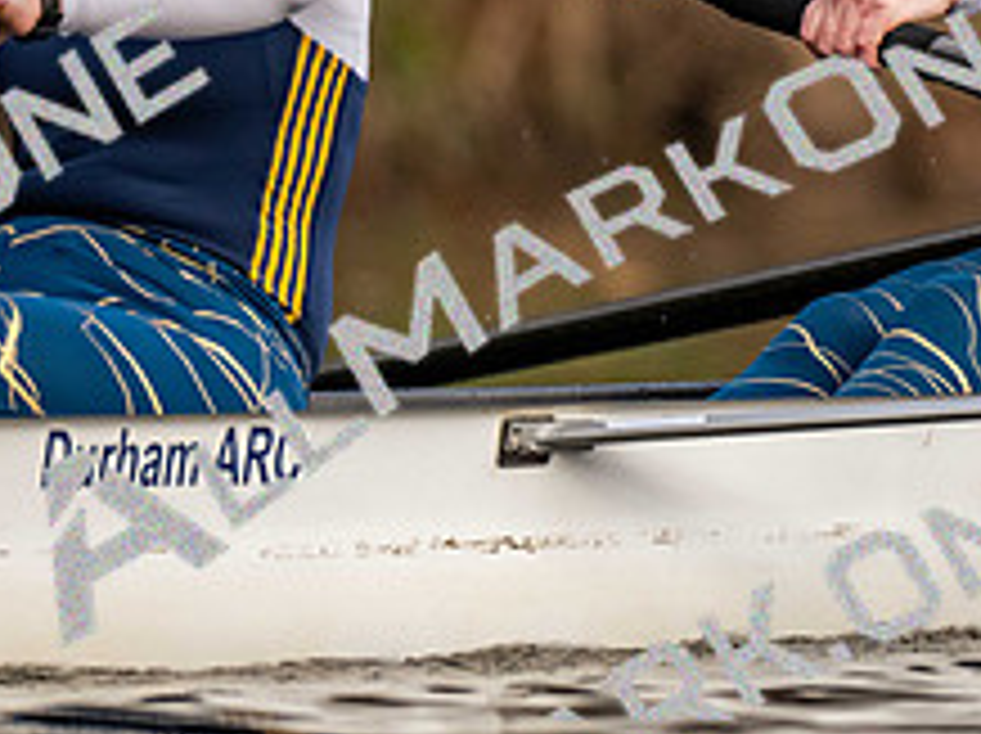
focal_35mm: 1536
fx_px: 43482
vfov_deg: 1.0
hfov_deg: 1.3
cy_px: -52
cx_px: 958
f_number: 4
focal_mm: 600
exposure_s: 1/2500
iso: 1000
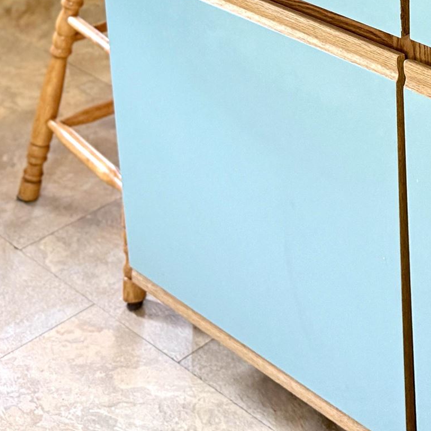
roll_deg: +0.4
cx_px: 492
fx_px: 1197
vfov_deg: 18.3
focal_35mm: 85
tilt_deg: -14.5
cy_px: -205
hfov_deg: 19.4
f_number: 1.78
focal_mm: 6.76
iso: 250
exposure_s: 1/60
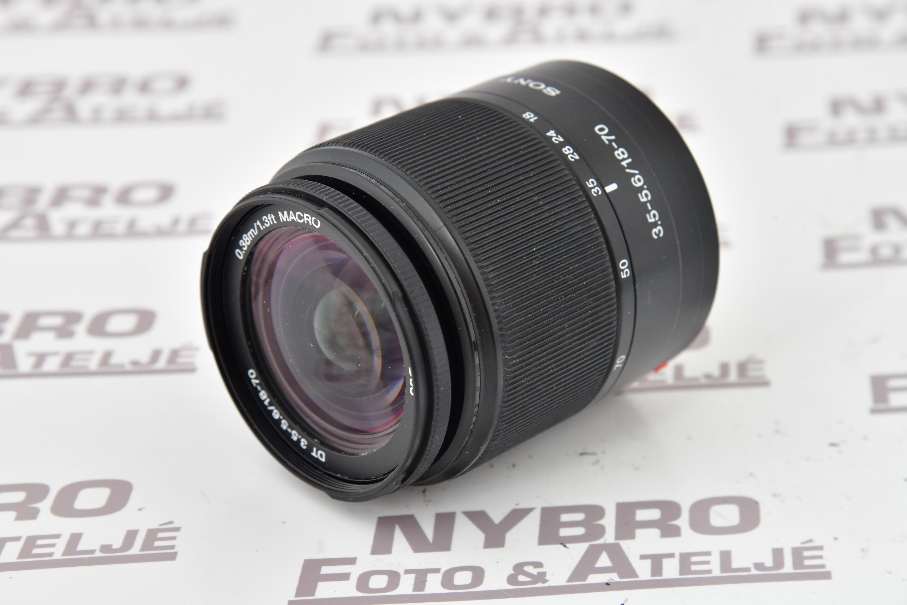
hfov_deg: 17.1
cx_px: 454
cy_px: 302
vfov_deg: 11.4
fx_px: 3023
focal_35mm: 120
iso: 800
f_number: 10
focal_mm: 120
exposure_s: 1/60
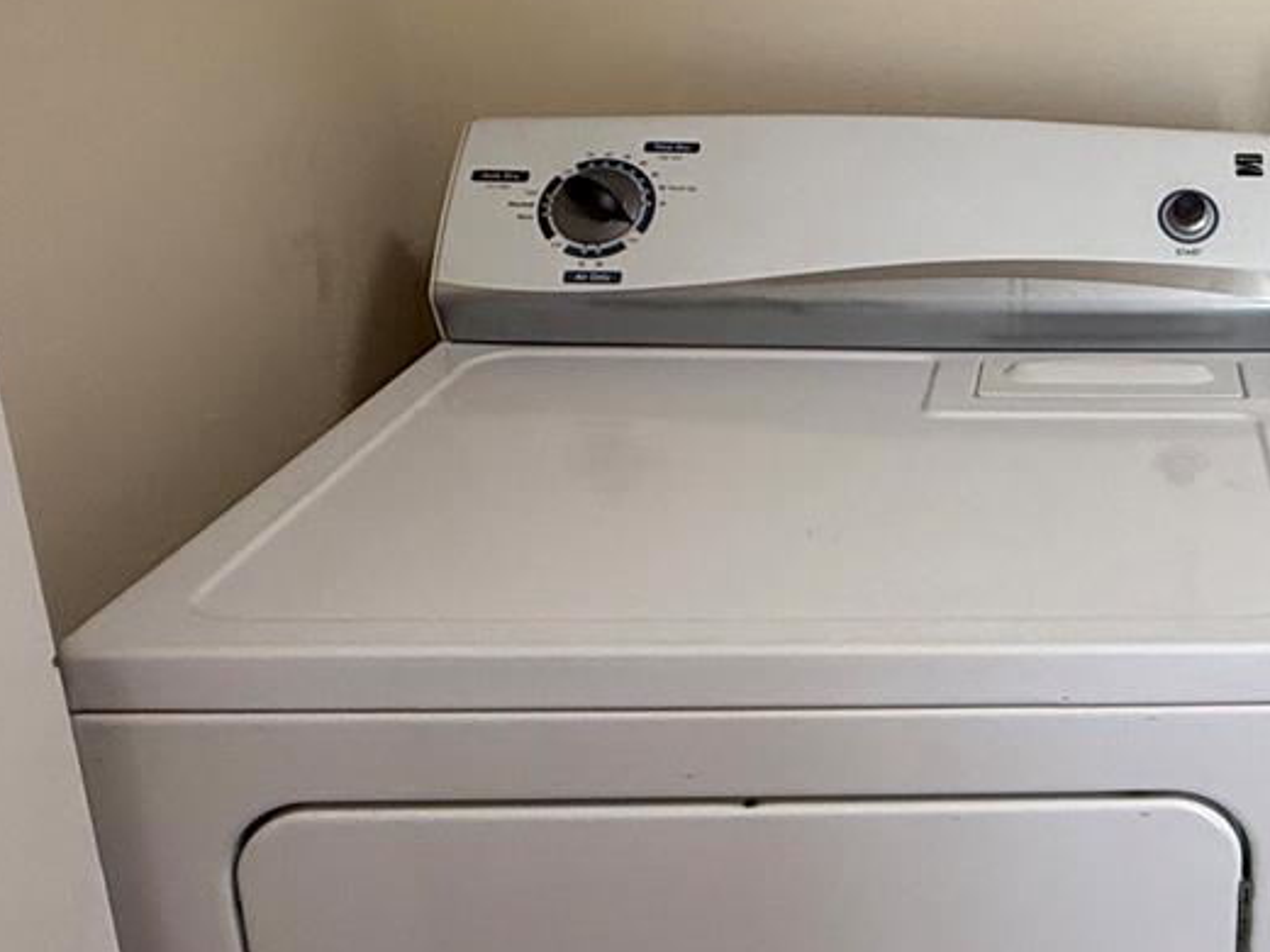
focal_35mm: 43
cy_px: 297
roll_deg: -2.0
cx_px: 1233
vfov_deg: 33.2
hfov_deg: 39.3
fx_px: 1578
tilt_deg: -17.5
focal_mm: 2.22
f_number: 2.2
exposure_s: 1/120
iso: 160
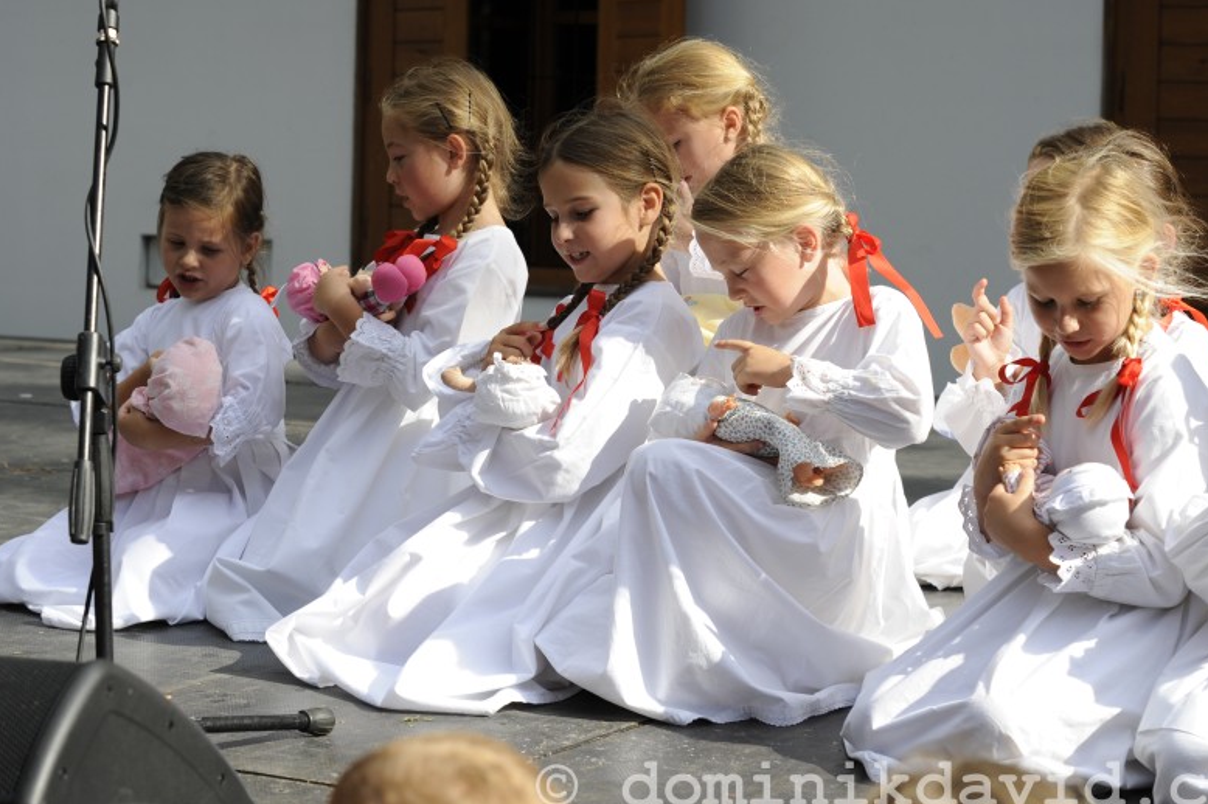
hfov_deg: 25.1
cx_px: 584
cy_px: 362
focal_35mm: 81
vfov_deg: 16.8
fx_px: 2717
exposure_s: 1/1250
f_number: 6.3
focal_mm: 70
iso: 500
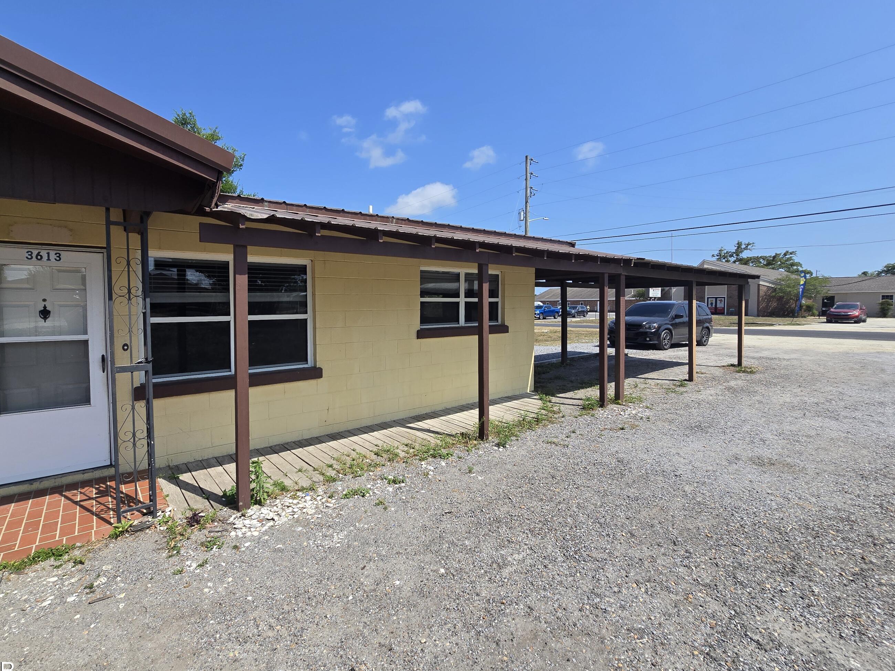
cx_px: 401
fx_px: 388
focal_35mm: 15
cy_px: 319
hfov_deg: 97.8
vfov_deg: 81.7
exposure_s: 1/2614
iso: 50
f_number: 2.2
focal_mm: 2.2
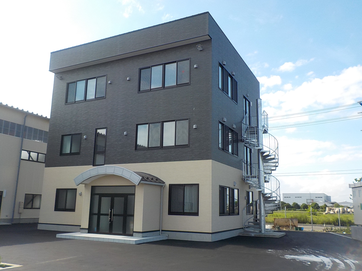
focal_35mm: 30
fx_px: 314
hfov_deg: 60.0
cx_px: 181
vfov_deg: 46.8
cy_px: 136
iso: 125
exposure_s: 1/640
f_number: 3.3
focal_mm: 4.1
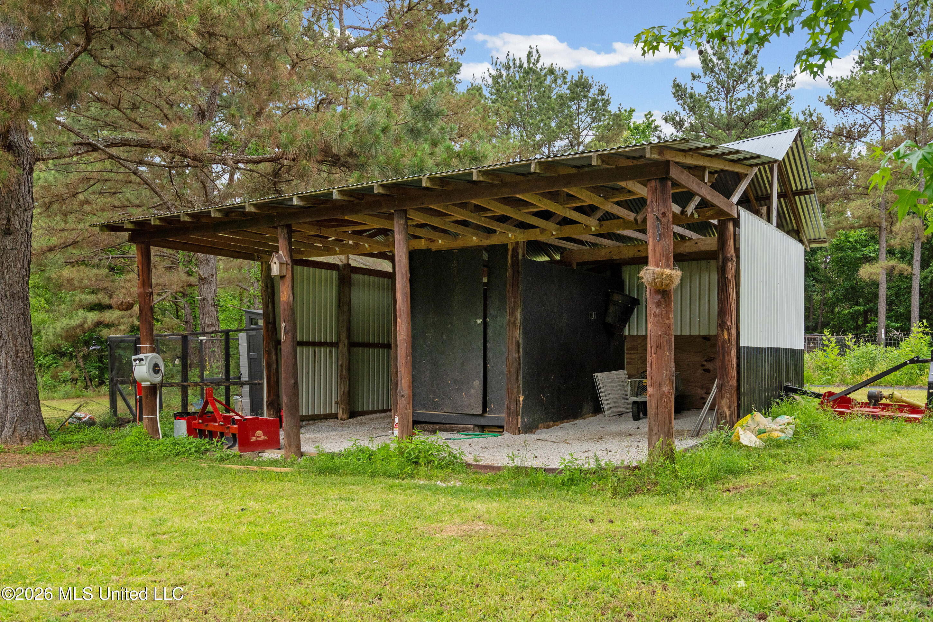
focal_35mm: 29
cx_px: 466
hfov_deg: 63.7
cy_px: 311
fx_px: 751
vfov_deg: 45.0
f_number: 9
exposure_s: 1/640
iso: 800
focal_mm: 29
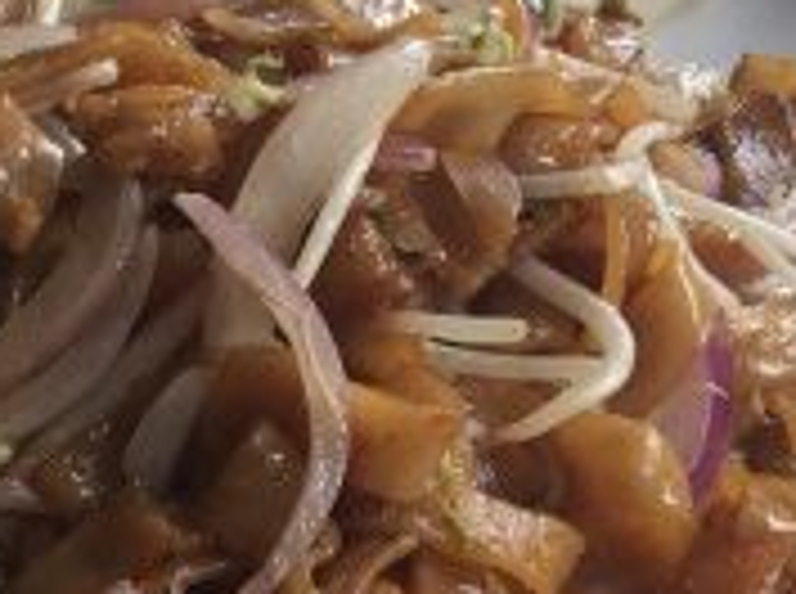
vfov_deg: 12.1
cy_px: 947
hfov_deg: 16.0
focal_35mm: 115
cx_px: -324
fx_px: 2639
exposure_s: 1/100
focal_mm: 4.15
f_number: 2.2
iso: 40
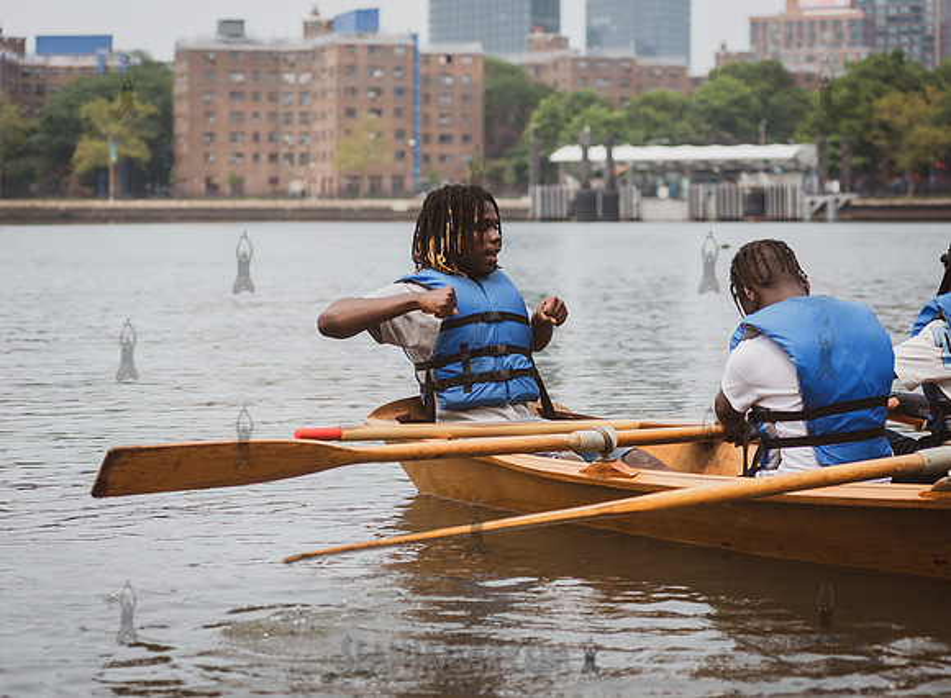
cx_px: 407
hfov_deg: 21.9
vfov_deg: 16.2
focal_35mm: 90
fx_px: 2461
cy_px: 353
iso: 250
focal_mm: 80
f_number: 4
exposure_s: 1/2000
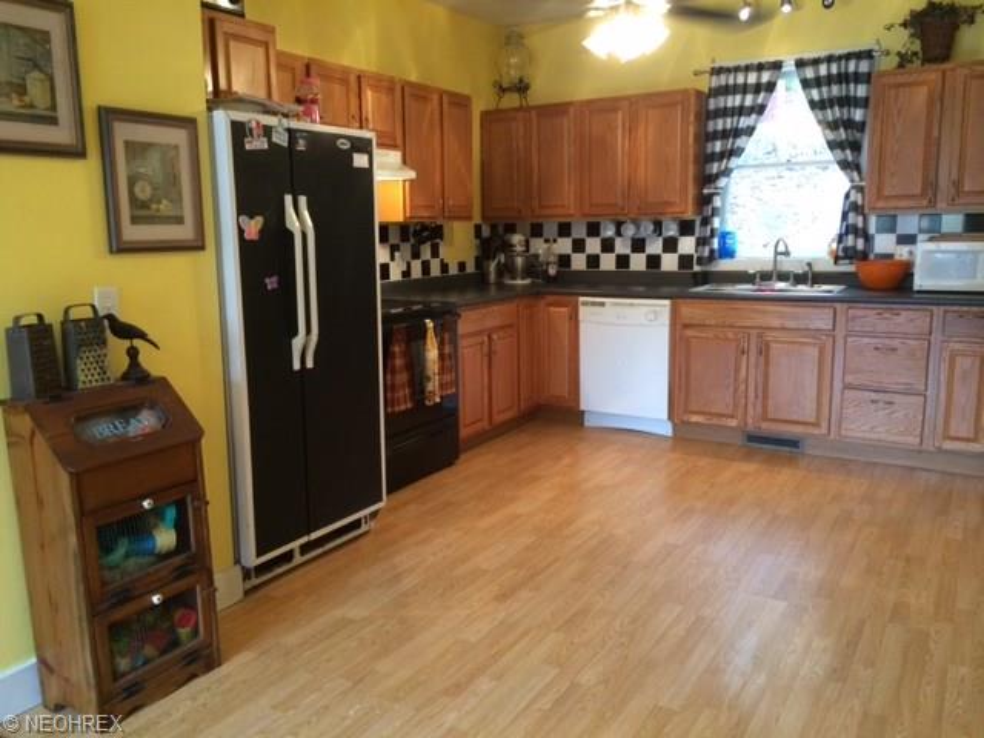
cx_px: 492
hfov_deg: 60.0
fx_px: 853
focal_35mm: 30
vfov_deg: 46.8
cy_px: 369
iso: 200
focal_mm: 4.12
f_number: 2.2
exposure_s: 1/30
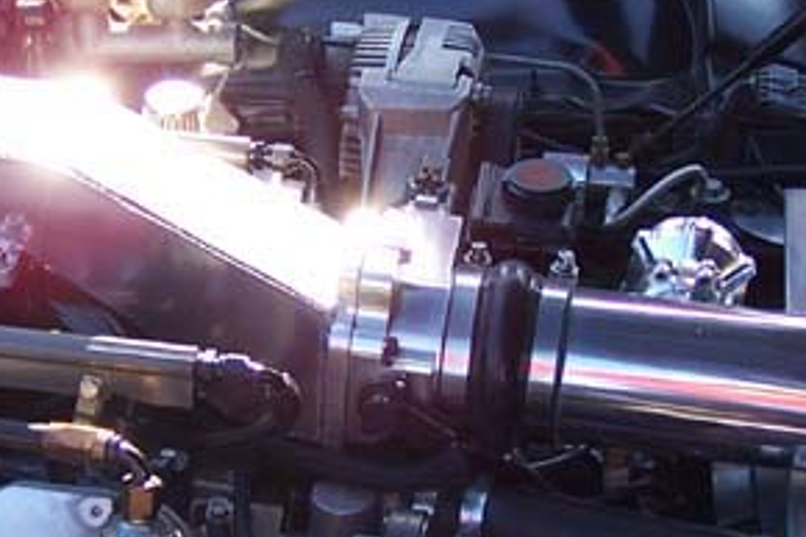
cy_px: 282
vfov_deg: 12.6
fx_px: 2439
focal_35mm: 109
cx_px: 384
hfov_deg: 18.8
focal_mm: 6.3
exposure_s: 1/160
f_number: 2.8
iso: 80
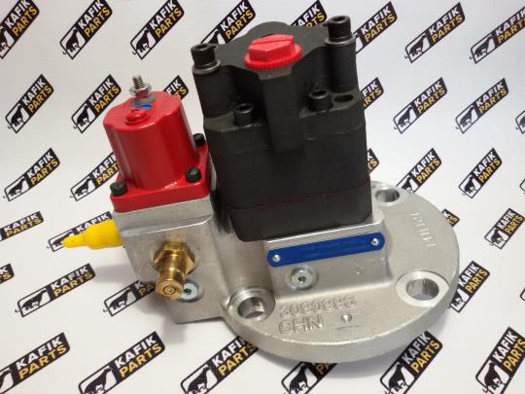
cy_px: 197
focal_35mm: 31
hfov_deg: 58.4
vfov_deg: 45.4
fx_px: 470
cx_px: 262
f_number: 2.4
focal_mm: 2.93
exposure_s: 1/33
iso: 100
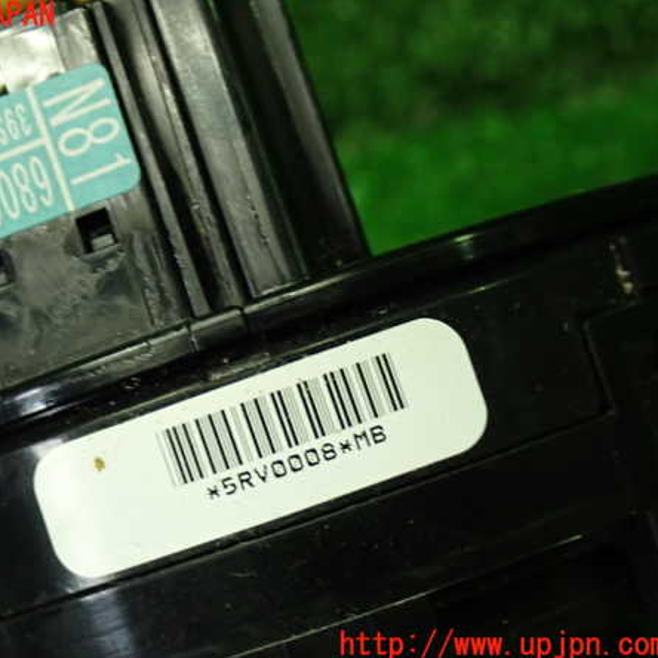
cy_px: 330
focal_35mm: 80
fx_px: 1720
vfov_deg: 21.7
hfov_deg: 21.6
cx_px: 230
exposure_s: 1/60
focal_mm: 11.88
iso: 640
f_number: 3.8
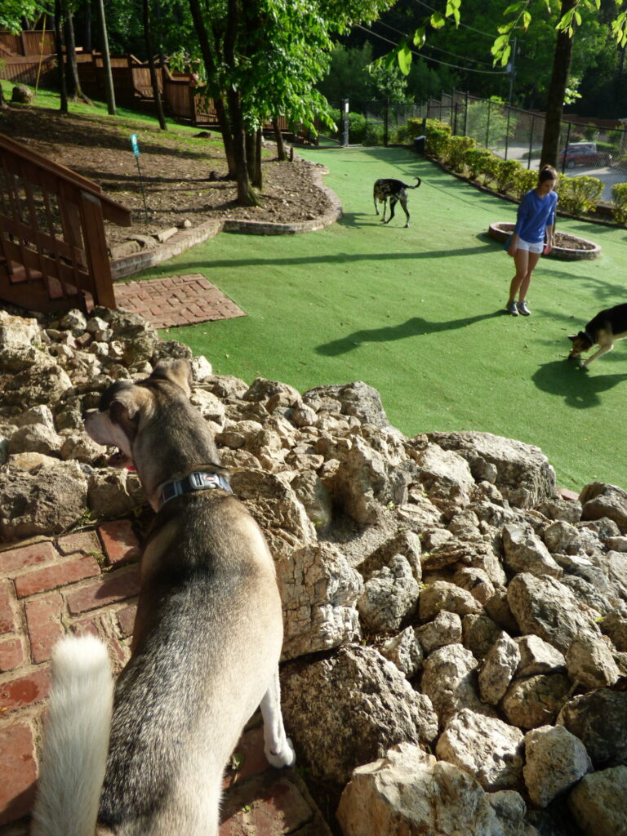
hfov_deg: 49.7
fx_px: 676
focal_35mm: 28
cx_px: 314
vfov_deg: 63.4
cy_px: 418
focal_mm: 4.83
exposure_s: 1/400
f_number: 3.2
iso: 100
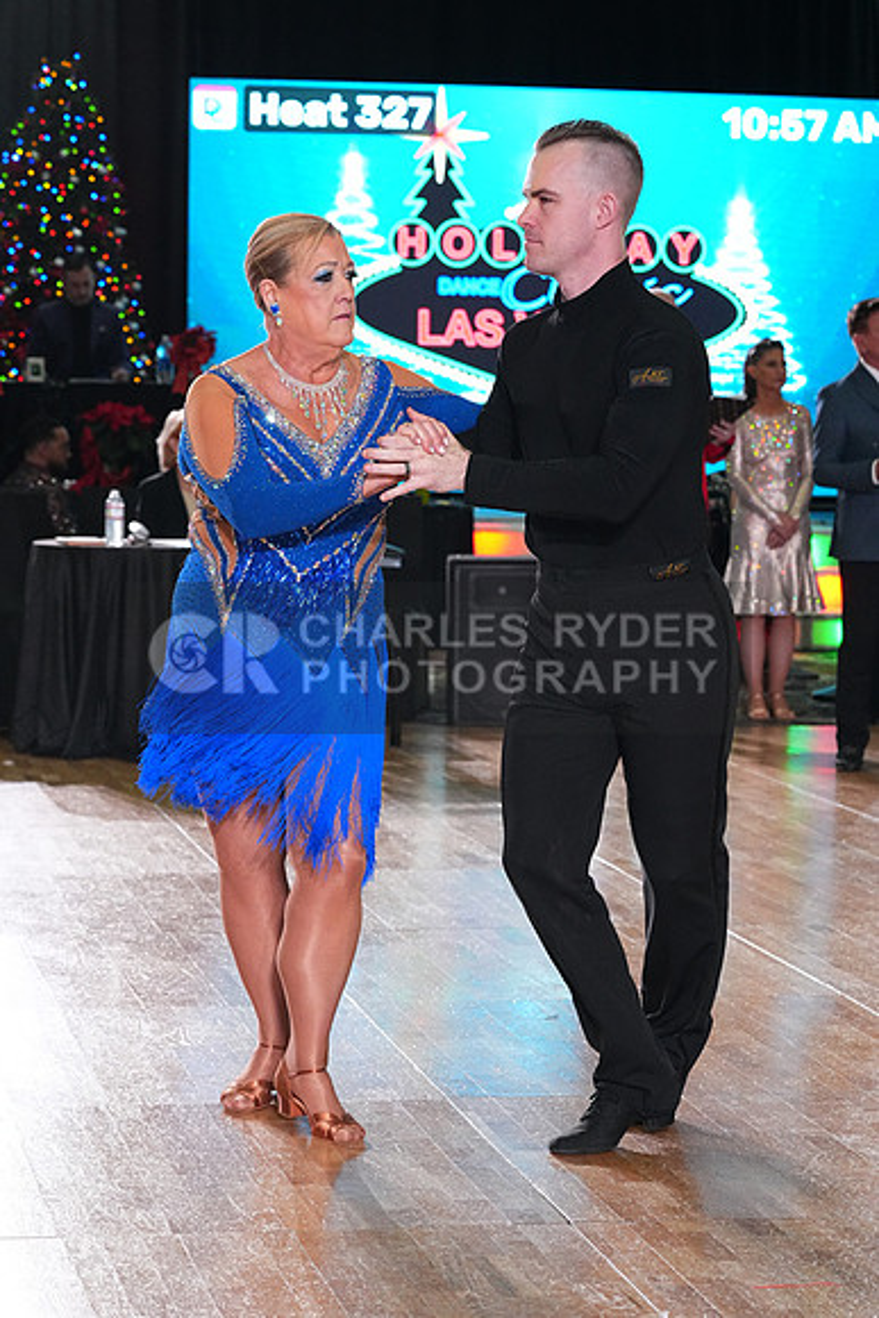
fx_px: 3623
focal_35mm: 99
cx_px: 440
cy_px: 659
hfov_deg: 13.8
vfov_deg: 20.6
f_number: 7.1
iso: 6400
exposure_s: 1/320
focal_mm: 99
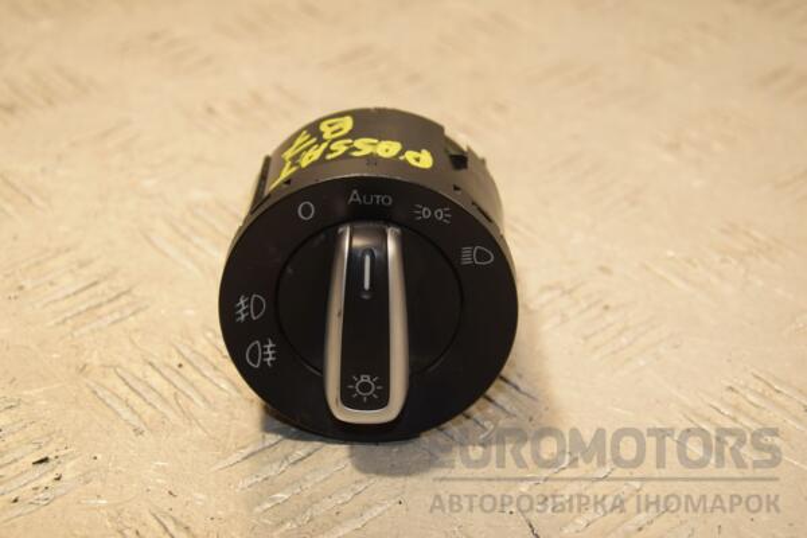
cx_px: 404
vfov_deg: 17.5
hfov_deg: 26.0
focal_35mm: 78
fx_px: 1748
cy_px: 269
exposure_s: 1/200
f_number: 7.1
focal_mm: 52
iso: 800
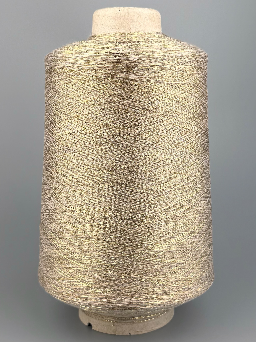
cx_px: 128
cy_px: 171
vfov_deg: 71.6
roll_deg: +0.2
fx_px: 237
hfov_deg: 56.8
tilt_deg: -9.9
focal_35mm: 24
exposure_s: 1/1250
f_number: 1.78
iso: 80
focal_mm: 6.76
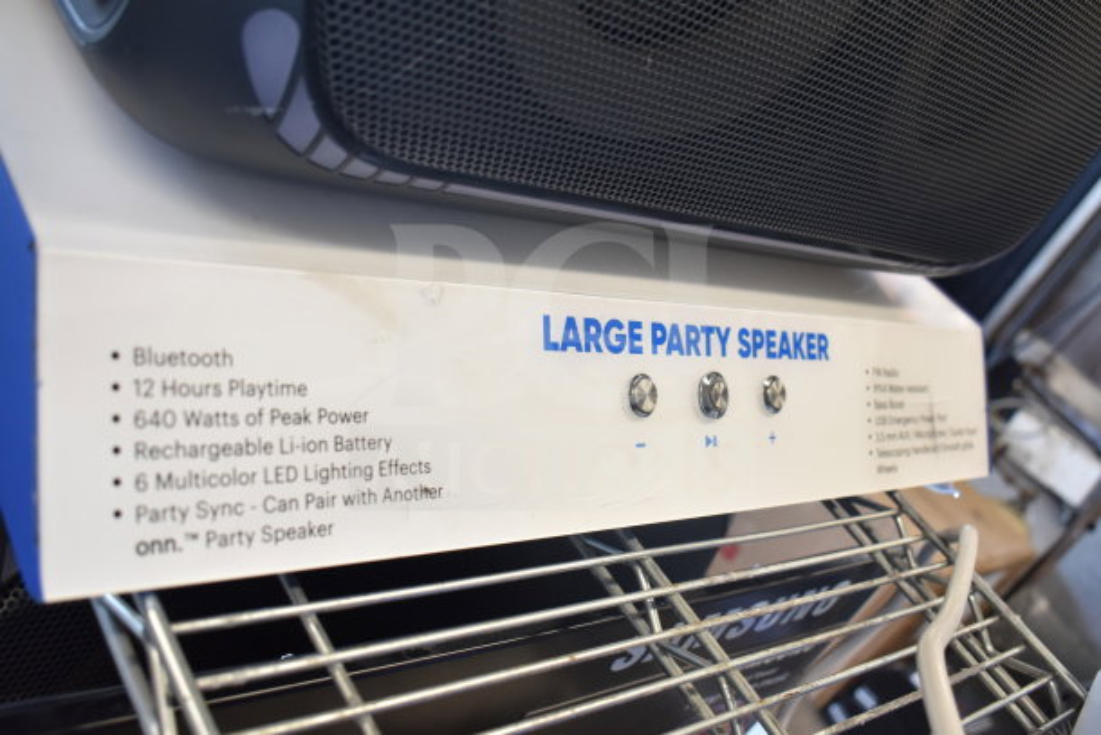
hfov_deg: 53.1
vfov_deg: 36.9
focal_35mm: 36
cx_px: 550
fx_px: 1101
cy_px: 368
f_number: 3.8
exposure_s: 1/40
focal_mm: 24
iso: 720
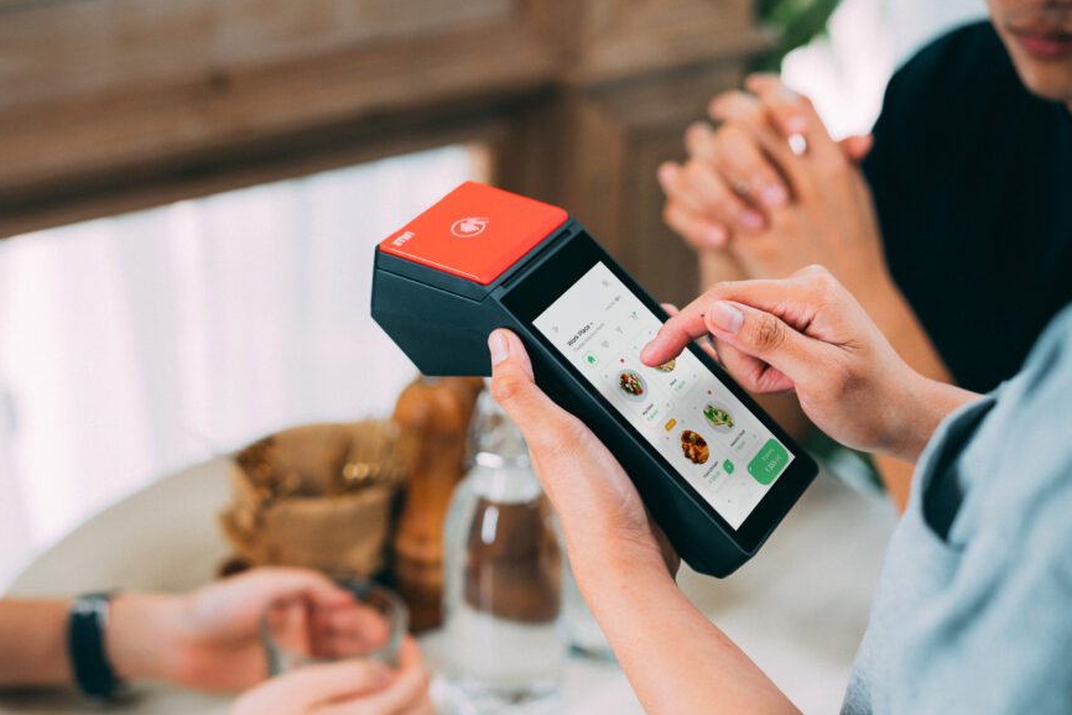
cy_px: 396
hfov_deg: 30.9
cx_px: 441
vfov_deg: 20.9
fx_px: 1936
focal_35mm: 65
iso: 320
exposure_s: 1/100
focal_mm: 55
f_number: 2.8
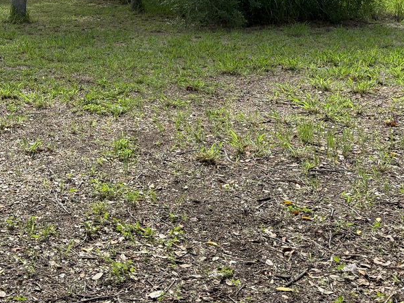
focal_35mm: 57
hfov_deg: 33.0
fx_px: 666
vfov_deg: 24.7
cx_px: 92
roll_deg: +0.8
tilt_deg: -3.0
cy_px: 11
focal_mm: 6.76
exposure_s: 1/2232
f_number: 1.78
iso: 100
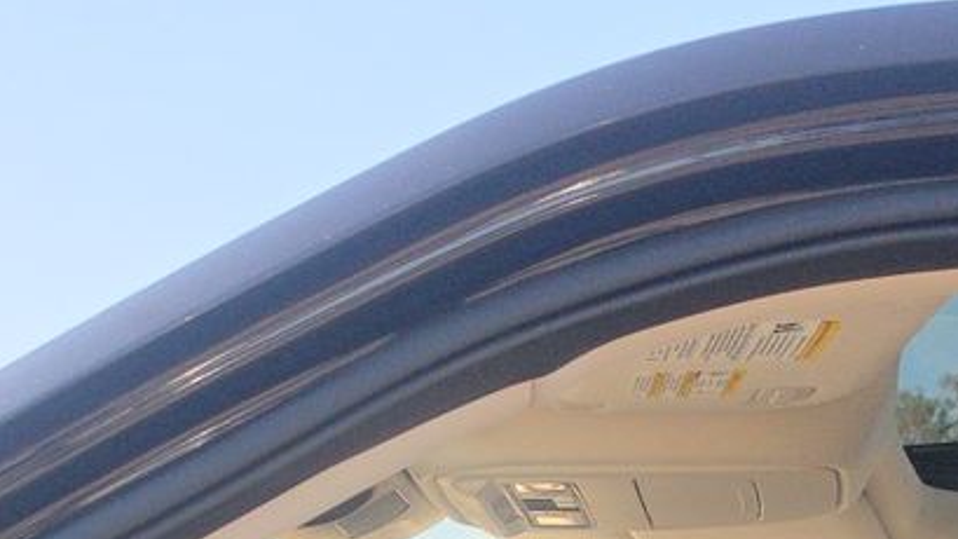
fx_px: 2489
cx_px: 597
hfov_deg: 21.7
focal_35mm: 98
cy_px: 1308
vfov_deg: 10.5
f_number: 1.4
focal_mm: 6.5
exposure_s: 1/1751
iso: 63
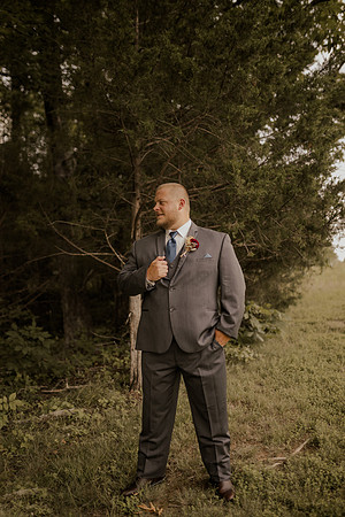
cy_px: 258
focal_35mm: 35
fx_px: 503
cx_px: 172
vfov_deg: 54.4
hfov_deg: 37.9
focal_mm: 35
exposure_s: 1/400
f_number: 1.6
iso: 64
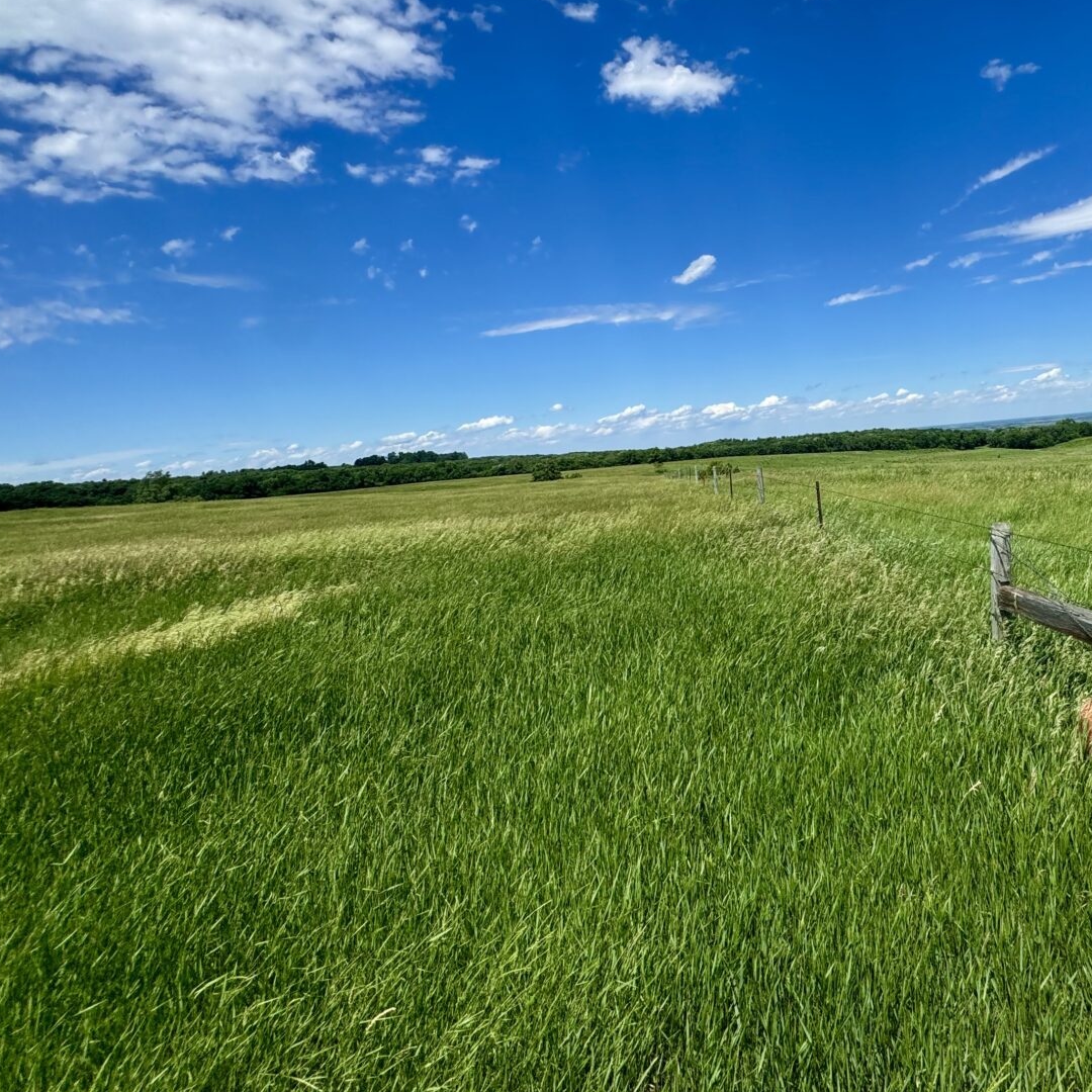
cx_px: 777
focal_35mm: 22
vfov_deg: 69.0
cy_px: 446
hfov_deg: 66.6
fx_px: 785
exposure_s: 1/2770
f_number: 2.2
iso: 40
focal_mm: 2.22
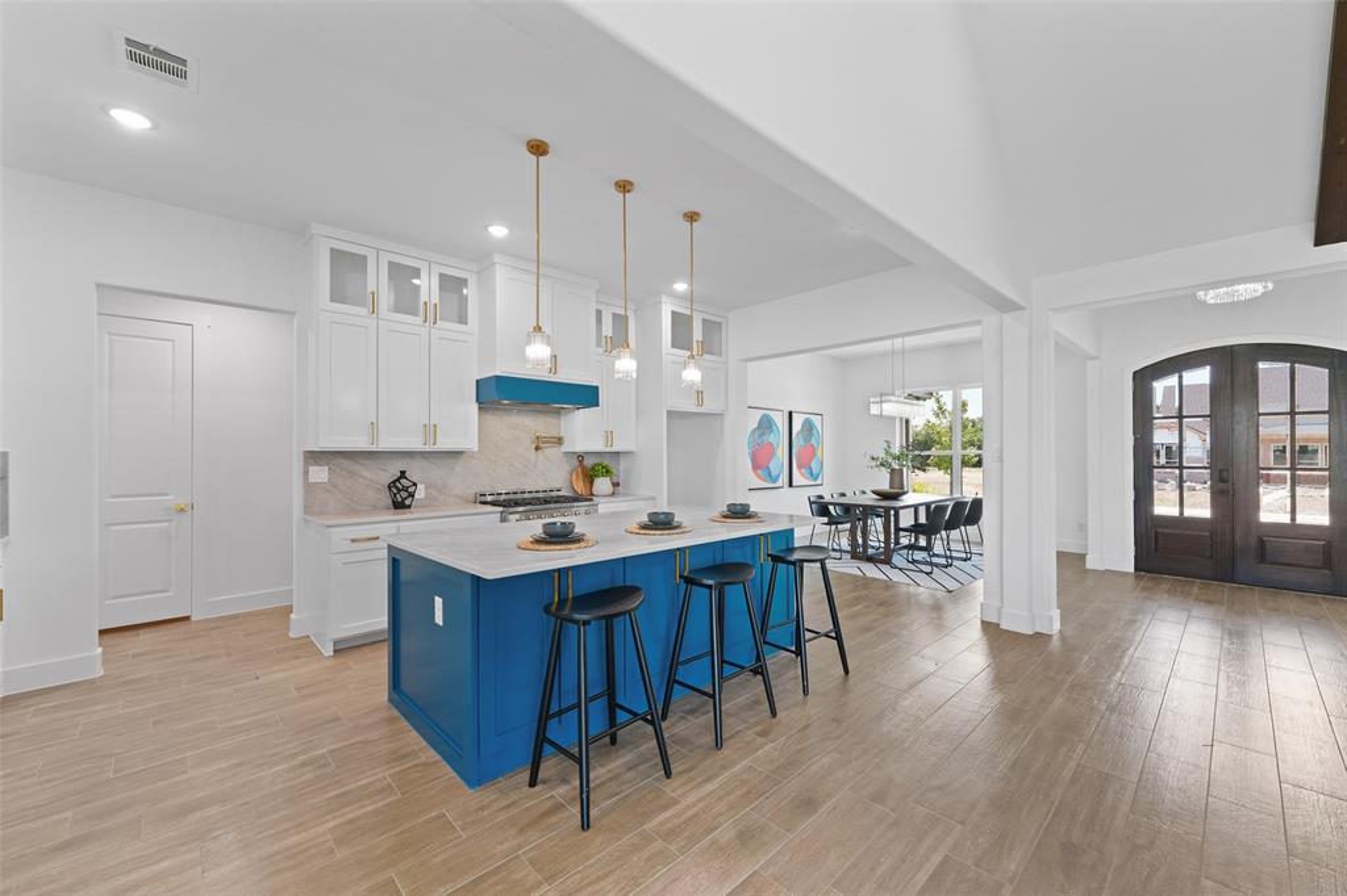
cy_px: 448
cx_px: 674
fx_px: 524
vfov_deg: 81.2
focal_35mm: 14
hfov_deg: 104.3
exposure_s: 1/10
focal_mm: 14
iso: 640
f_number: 9
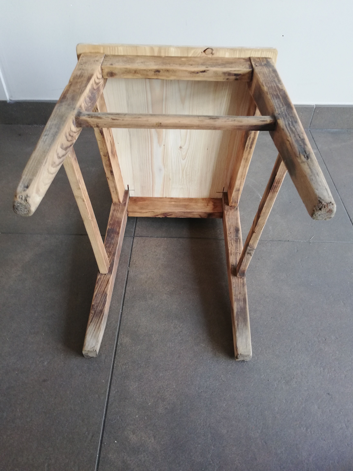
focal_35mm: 26
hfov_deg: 53.1
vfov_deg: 67.3
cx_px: 176
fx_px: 354
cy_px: 236
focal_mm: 3.81
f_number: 2.2
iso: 200
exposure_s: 1/33.3
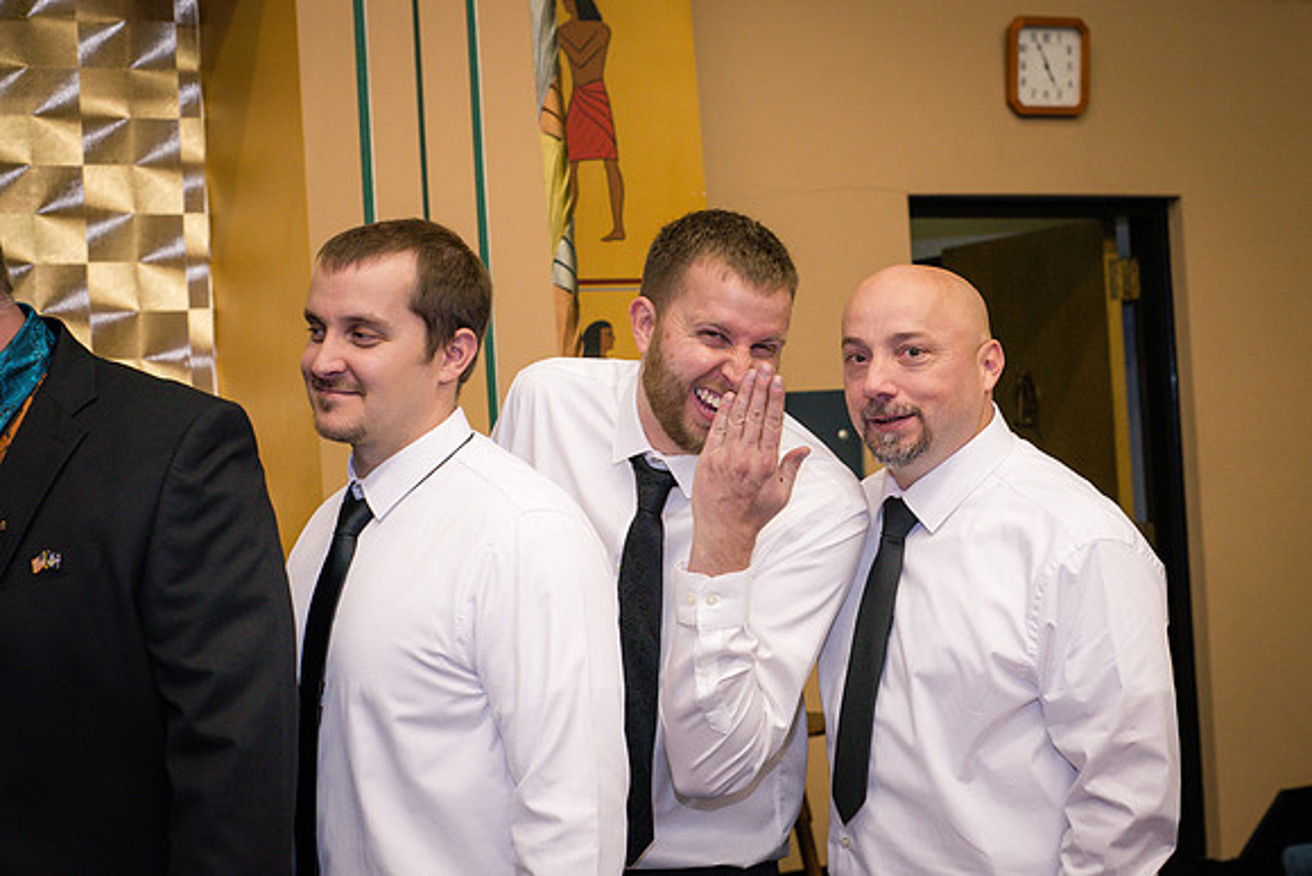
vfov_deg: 23.2
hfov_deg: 34.2
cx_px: 766
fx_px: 2128
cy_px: 365
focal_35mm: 58
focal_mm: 50
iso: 800
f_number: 5
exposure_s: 1/125
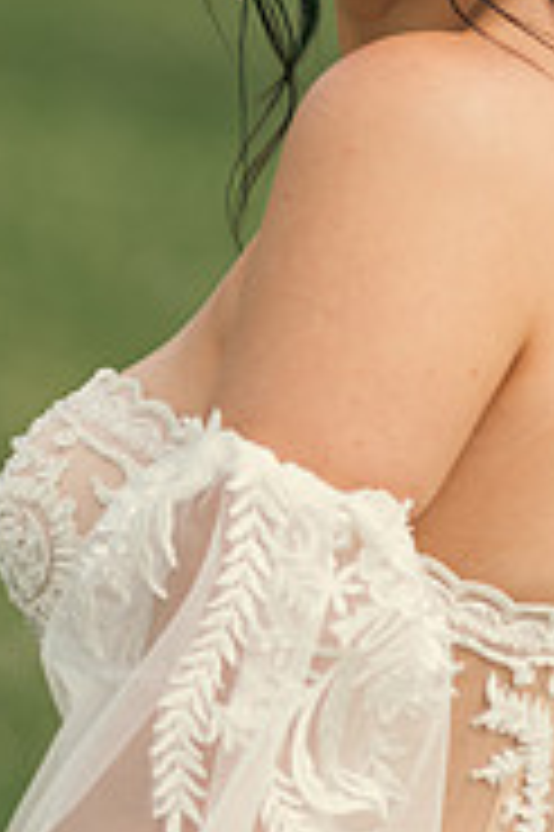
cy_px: 301
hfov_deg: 3.0
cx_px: 288
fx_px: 10429
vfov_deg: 4.6
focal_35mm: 451
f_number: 3.5
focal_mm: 185
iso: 100
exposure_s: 1/400
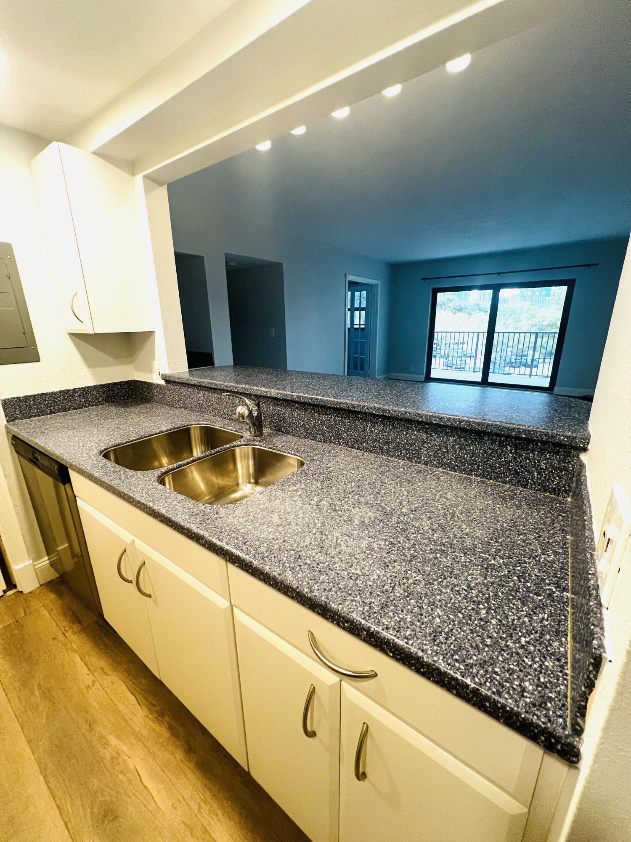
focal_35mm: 13
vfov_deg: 106.2
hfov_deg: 89.9
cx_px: 316
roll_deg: +1.5
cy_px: 421
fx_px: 316
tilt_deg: -16.3
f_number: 1.8
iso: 200
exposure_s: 1/60
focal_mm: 1.57
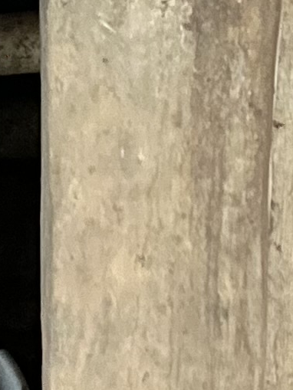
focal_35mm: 206
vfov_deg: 9.5
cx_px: 75
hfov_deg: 7.2
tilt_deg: -26.5
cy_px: -86
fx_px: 2324
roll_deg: +0.9
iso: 640
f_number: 1.6
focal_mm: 4.2
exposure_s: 1/9
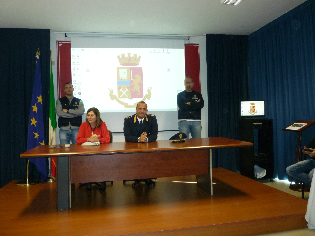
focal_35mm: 29
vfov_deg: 48.2
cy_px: 118
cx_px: 158
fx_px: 264
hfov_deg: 61.7
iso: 320
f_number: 3.3
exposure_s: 1/30
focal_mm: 5.2
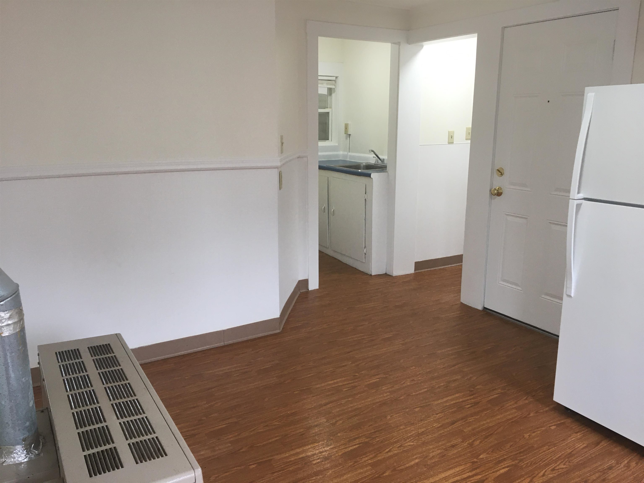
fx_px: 540
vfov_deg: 48.2
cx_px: 322
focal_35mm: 29
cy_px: 242
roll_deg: +0.4
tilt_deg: -12.9
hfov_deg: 61.7
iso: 40
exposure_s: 1/30
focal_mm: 4.15
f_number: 2.2
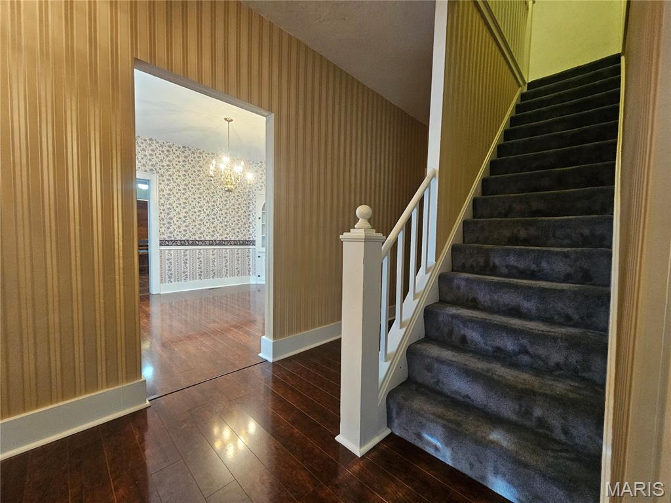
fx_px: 252
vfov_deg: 89.9
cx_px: 336
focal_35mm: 13
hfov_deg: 106.2
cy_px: 252
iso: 400
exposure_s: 1/30
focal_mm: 2.2
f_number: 2.2
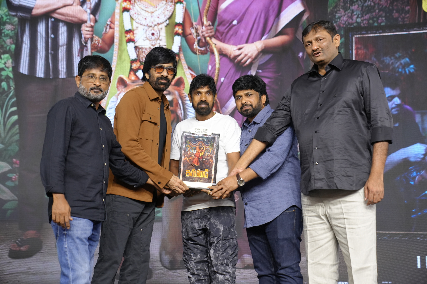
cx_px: 214
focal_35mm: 70
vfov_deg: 19.5
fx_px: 830
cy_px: 142
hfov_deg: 28.8
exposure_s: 1/160
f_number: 3.5
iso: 1600
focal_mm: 70
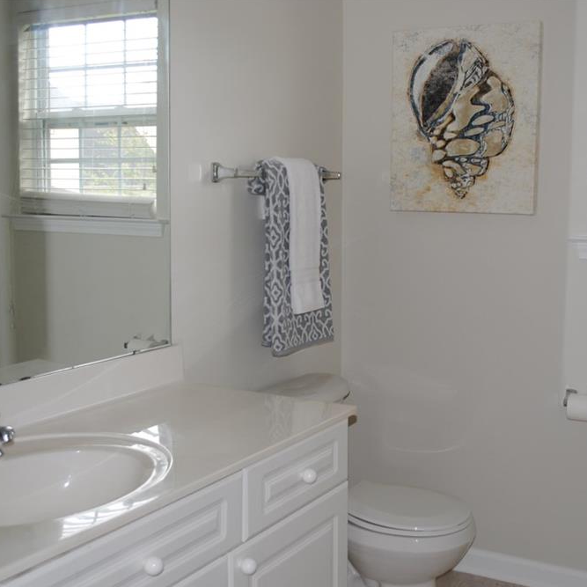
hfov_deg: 36.0
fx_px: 902
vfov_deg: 36.1
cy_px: 297
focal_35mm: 47
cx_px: 333
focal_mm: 24
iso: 200
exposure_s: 1/60
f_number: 4
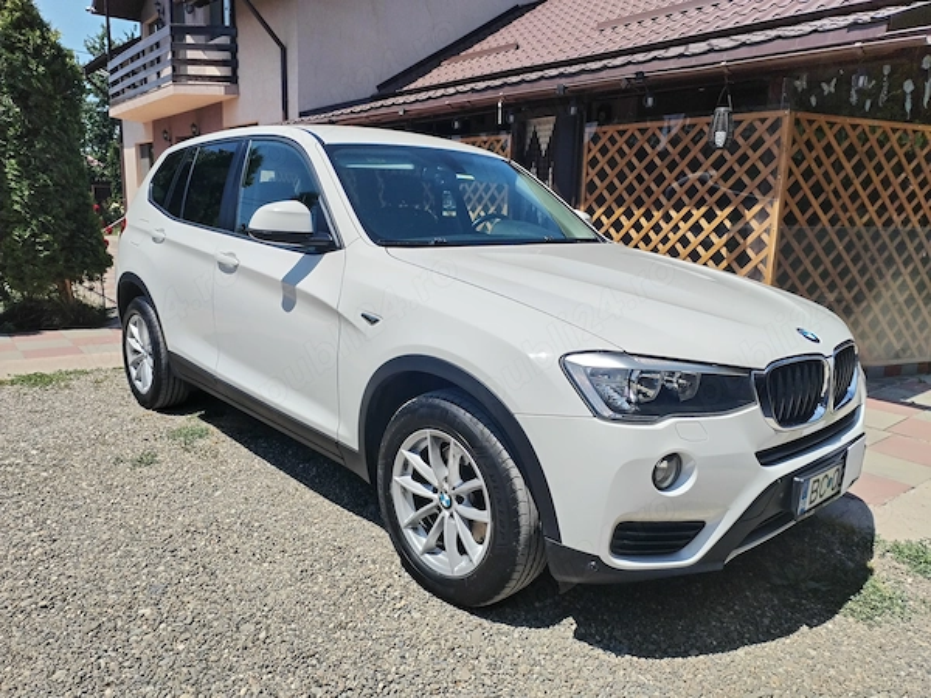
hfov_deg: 61.7
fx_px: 780
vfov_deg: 48.2
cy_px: 349
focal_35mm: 29
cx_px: 466
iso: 100
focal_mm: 4.75
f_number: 1.8
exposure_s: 1/1910
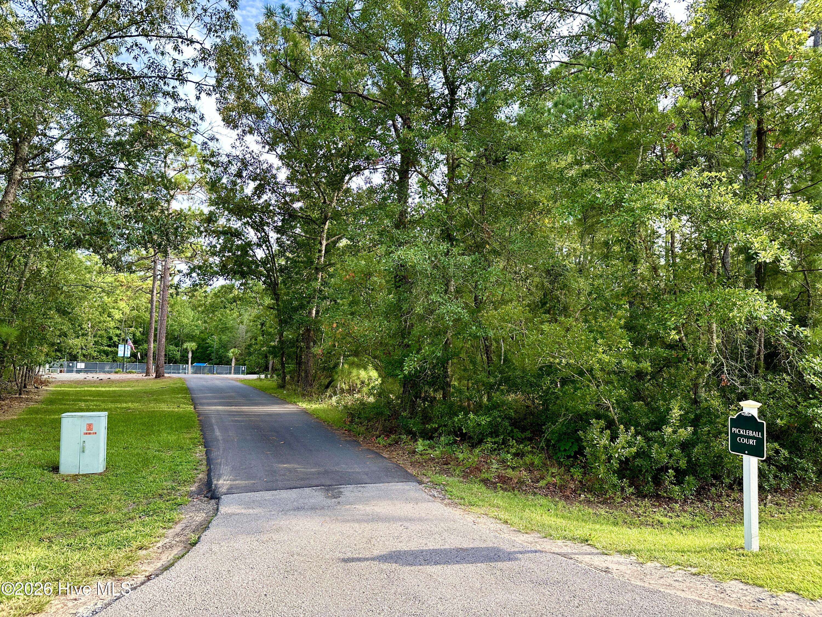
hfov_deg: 71.6
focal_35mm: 24
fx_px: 570
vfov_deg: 56.8
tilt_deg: +5.5
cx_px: 411
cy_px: 308
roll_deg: -1.6
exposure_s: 1/357
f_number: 1.78
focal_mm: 6.86
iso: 80
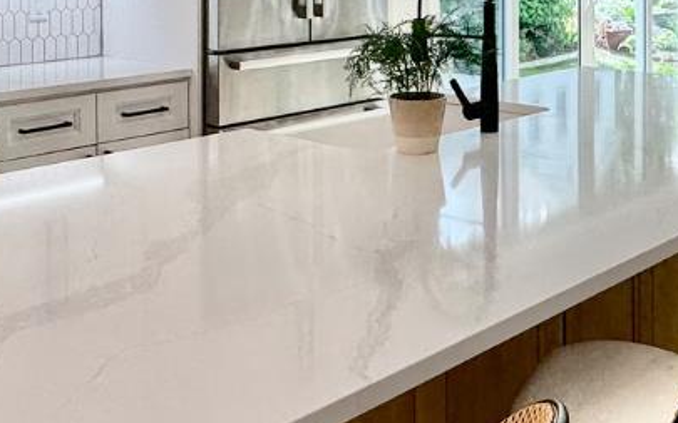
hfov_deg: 36.3
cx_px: 482
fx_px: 1016
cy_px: -68
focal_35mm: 55
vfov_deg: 22.0
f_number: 2.2
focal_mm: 2.22
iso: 40
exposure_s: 1/155
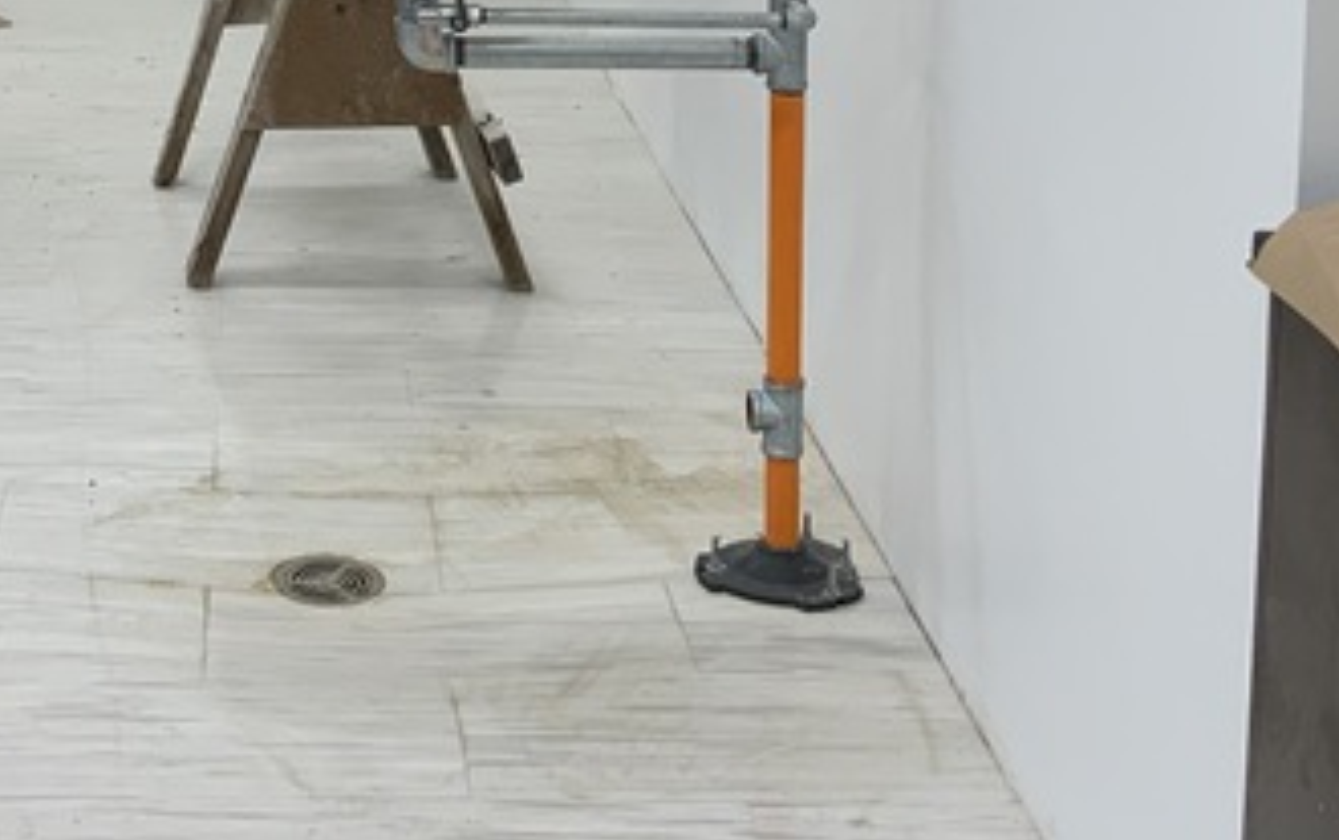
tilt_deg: -4.6
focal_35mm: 75
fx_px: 2740
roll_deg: +0.3
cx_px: 353
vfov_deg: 16.2
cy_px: -351
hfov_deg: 27.1
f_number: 1.8
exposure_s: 1/120
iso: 40
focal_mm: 3
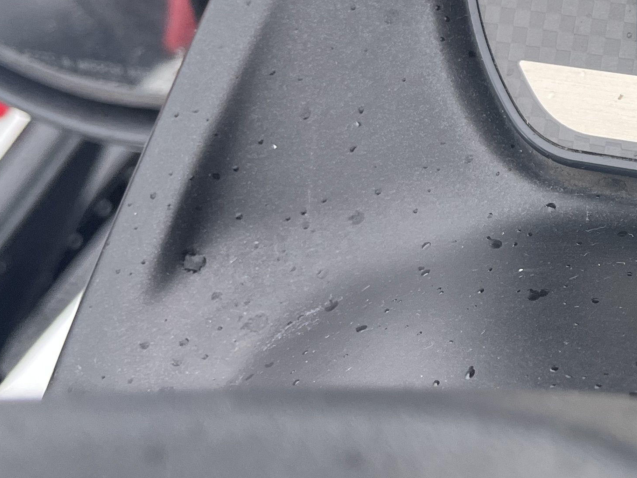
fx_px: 1325
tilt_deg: -48.1
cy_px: 64
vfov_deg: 20.1
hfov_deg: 23.9
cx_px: 822
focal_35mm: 72
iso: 64
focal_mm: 5.1
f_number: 1.6
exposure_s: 1/122
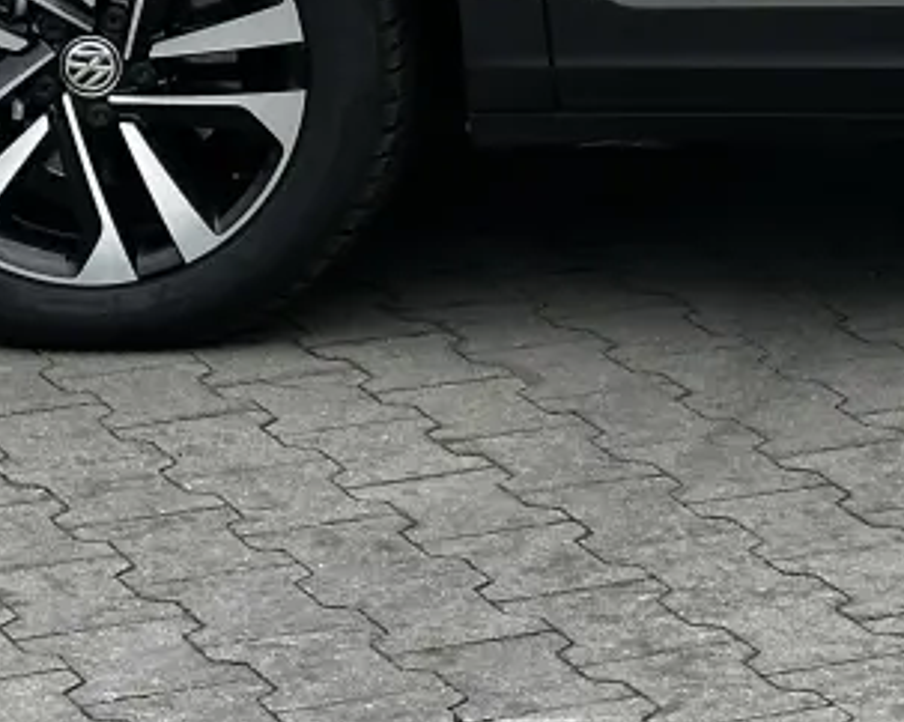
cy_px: -343
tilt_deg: -7.8
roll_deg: -1.5
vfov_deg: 7.7
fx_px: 5294
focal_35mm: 198
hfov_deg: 9.5
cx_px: 1301
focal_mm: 6.86
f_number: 1.78
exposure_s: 1/1953
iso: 64
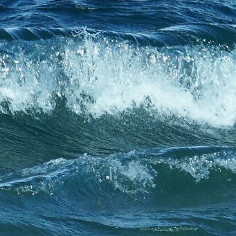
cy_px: 217
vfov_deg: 3.3
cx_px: -415
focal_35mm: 538
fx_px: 4150
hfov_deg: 3.2
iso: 100
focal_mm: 60
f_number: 7.1
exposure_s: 1/250
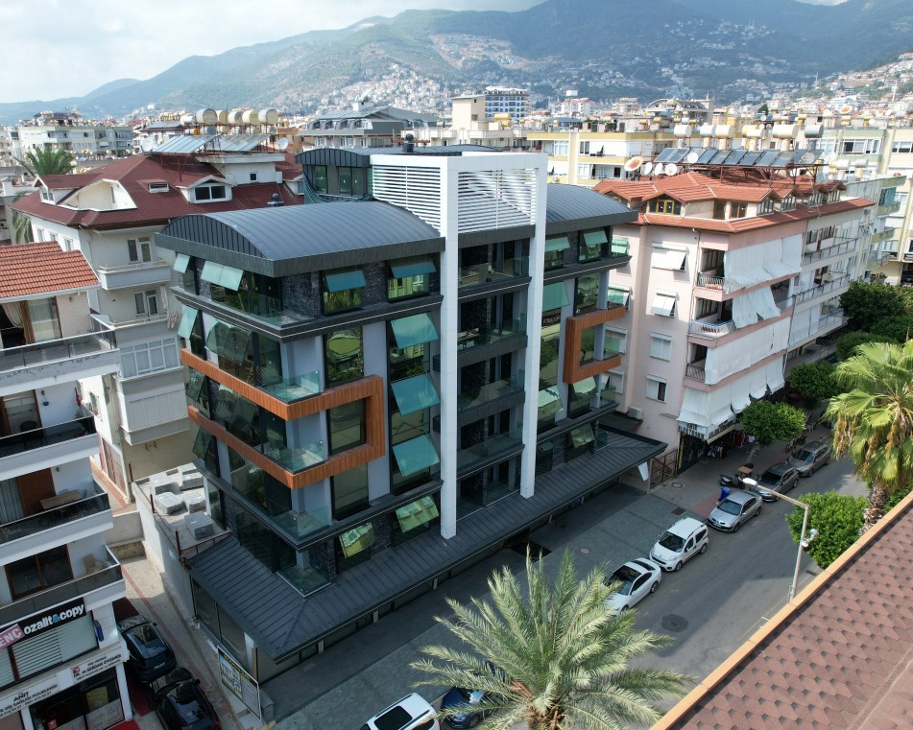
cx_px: 423
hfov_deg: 68.0
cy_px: 366
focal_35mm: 25
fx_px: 676
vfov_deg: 56.8
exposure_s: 1/1250
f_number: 2.8
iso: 100
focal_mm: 8.38
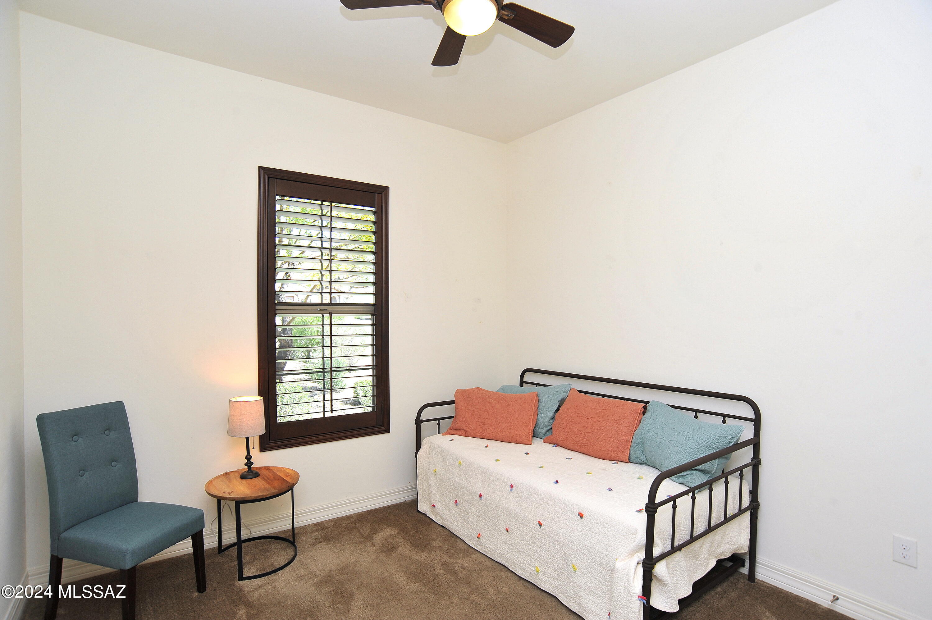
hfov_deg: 90.0
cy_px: 310
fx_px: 466
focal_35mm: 18
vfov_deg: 67.3
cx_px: 466
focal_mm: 18
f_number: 8
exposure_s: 1/50
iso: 400
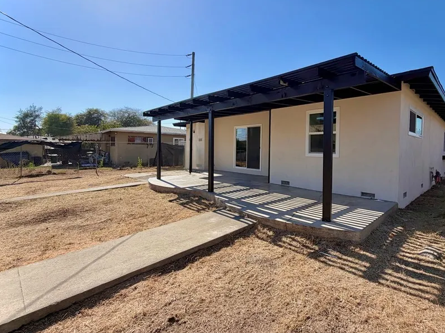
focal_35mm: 18
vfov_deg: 71.5
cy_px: 153
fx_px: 231
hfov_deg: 86.7
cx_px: 267
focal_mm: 2.22
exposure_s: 1/830
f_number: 2.2
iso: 20
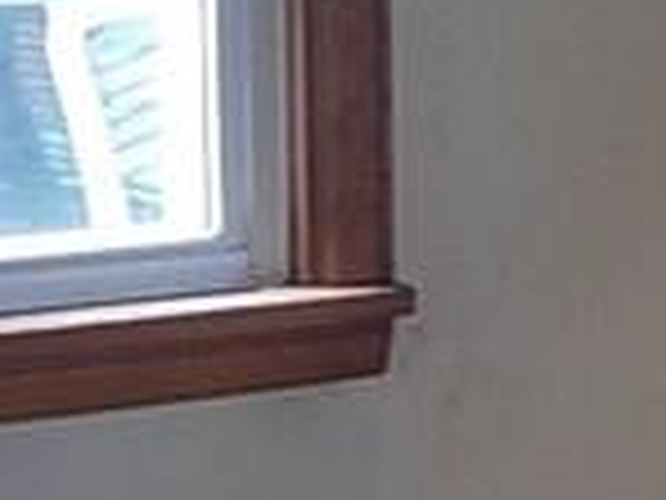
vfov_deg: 7.2
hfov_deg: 9.5
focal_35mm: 207
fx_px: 3983
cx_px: 680
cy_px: 441
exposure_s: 1/80
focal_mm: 4.1
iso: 125
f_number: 3.3
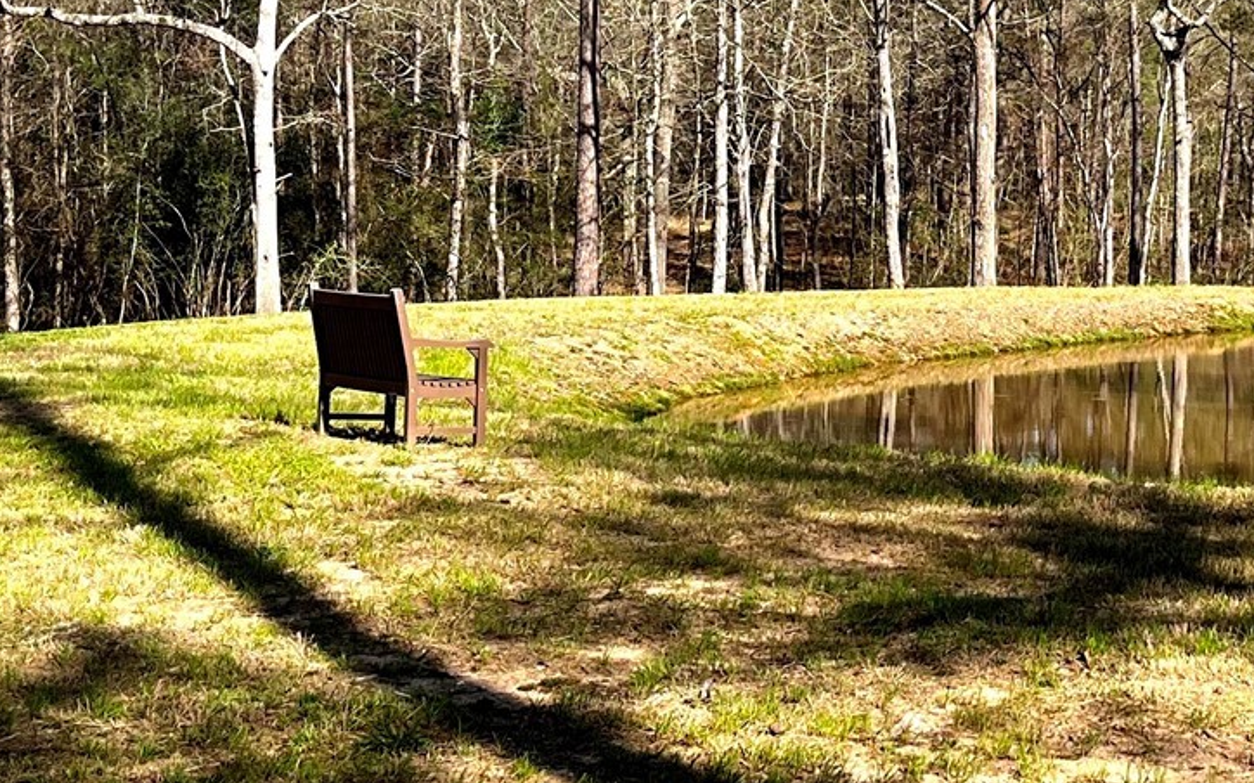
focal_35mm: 78
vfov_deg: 16.7
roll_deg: -1.2
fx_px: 2665
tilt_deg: -2.6
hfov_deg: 25.9
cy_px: 256
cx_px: 1057
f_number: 1.6
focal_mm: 5.1
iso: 50
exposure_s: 1/2309
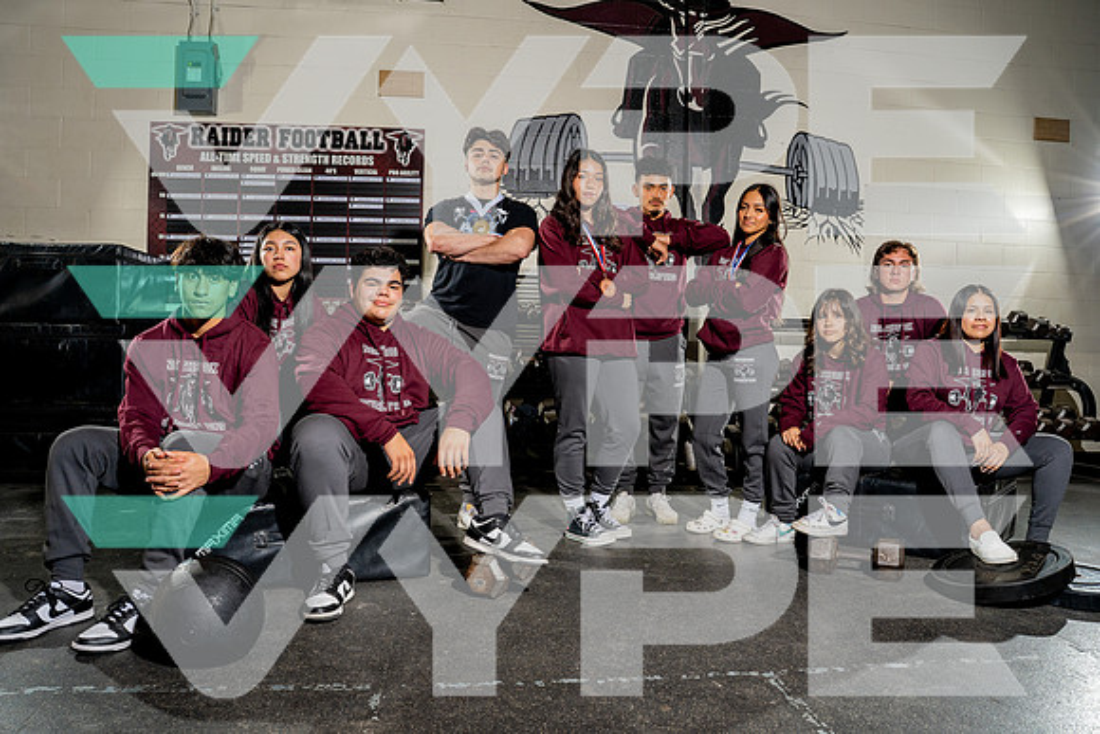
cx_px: 550
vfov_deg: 49.6
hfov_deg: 69.4
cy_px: 367
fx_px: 795
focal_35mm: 26
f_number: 8
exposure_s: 1/250
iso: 400
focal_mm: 26
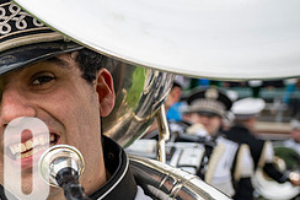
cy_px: 175
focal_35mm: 57
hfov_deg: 30.6
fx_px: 475
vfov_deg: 23.3
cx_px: -43
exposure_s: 1/500
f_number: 2.8
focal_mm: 24
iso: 160
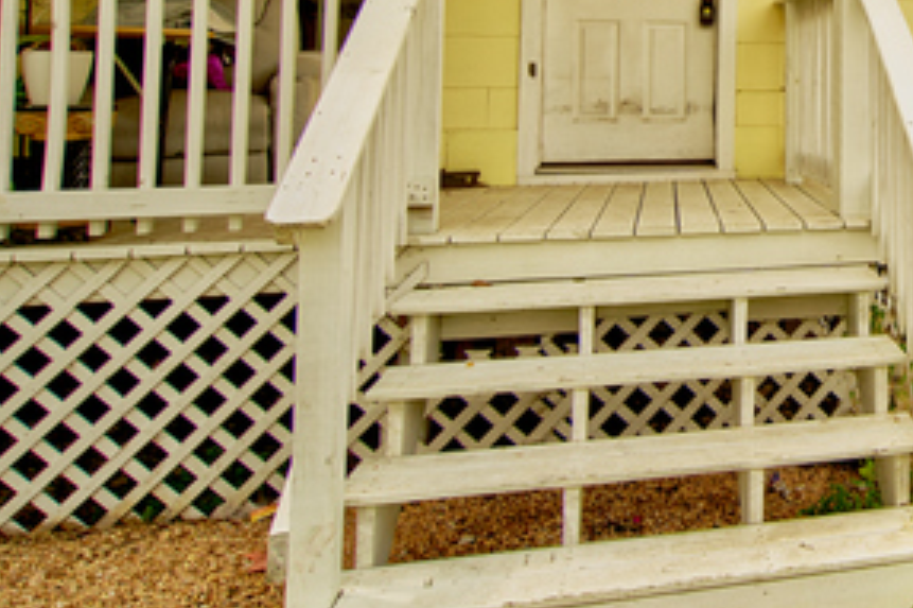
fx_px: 963
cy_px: 22
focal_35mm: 38
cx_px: 970
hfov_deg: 41.8
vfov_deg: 32.6
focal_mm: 17
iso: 100
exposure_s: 1/1500
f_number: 4
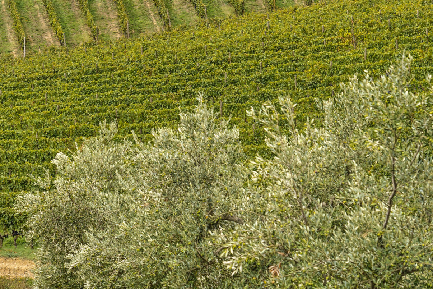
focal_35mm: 174
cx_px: 2
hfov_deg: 11.7
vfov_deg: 7.9
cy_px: 44
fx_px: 2093
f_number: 8
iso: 160
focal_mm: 82
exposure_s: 1/160
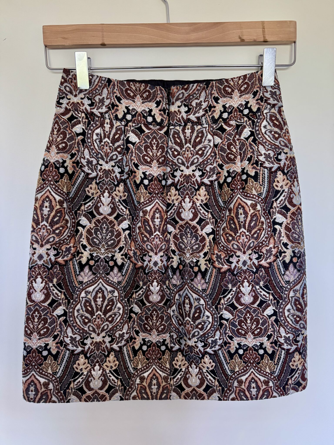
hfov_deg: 56.8
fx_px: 309
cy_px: 222
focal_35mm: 24
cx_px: 167
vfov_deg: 71.6
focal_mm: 6.76
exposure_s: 1/60
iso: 250
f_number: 1.78
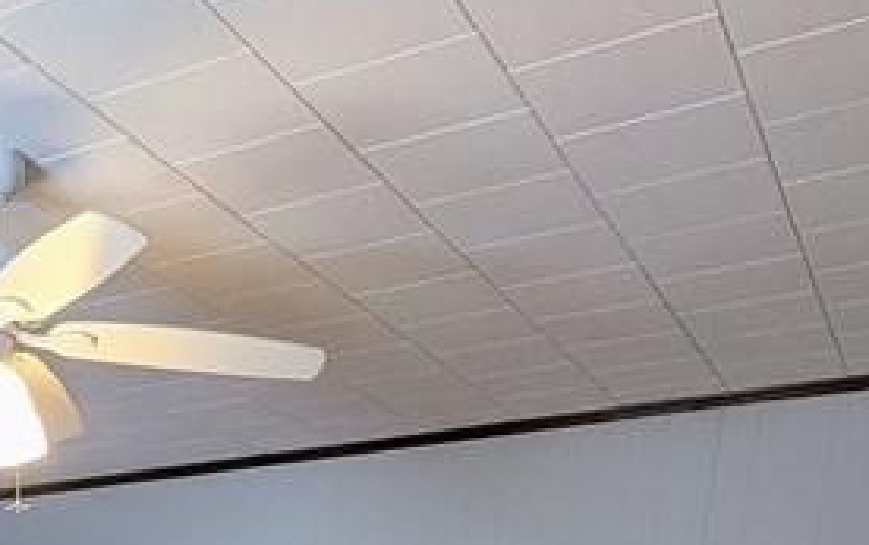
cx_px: -39
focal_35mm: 51
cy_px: 1118
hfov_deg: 35.1
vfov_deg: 17.4
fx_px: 1209
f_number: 2.2
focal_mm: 1.95
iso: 51
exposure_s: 1/48.8
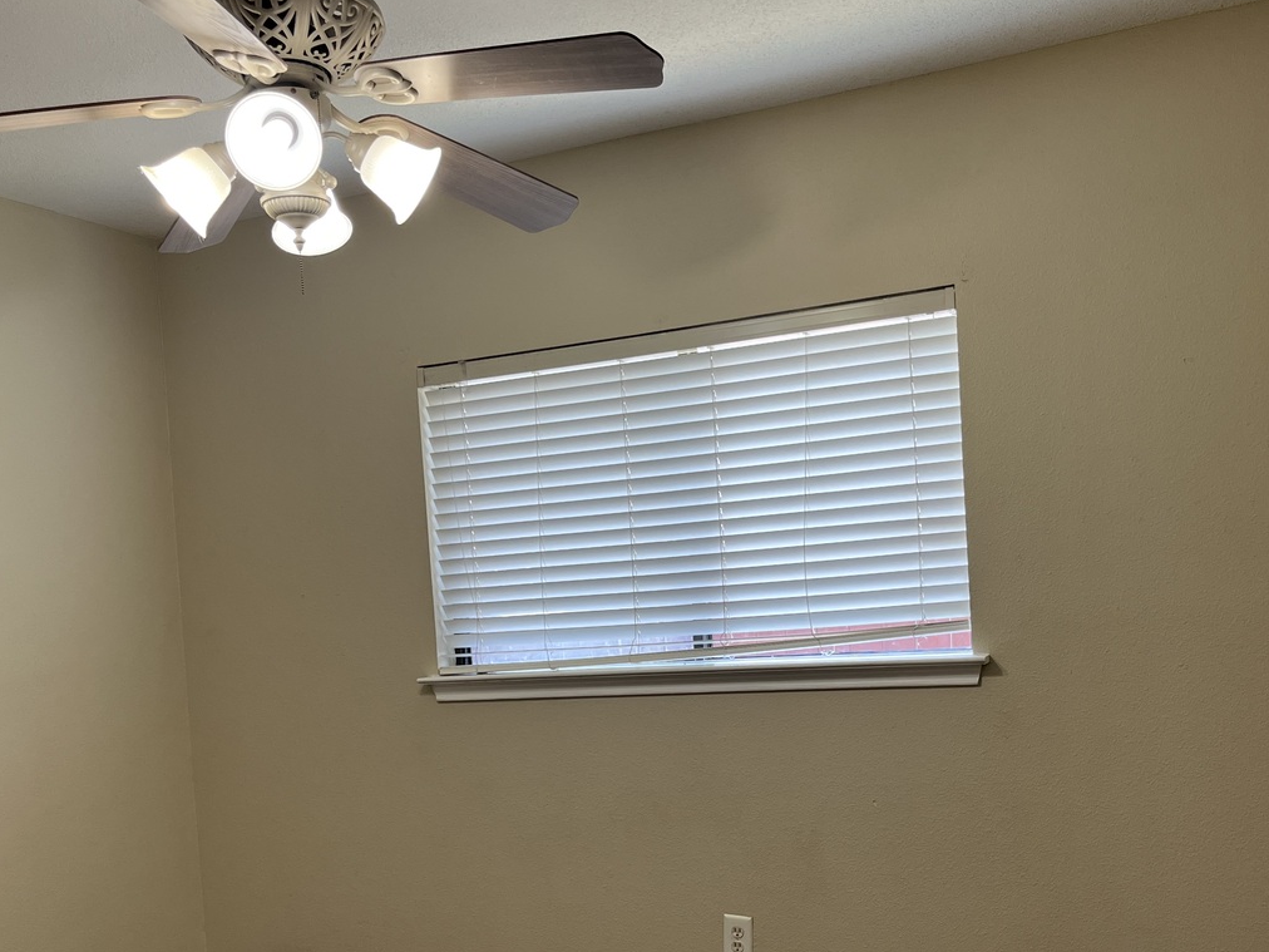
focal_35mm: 37
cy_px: 631
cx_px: 637
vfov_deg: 38.3
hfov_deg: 50.1
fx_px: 1356
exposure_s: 1/120
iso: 80
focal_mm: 5.1
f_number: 1.6
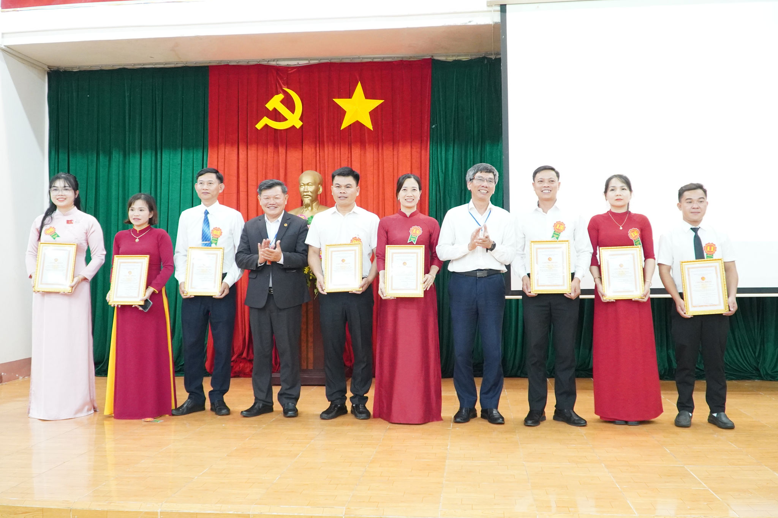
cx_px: 389
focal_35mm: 28
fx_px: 616
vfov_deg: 45.7
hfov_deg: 64.6
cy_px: 259
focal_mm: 19
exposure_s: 1/30
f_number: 4
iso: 3200
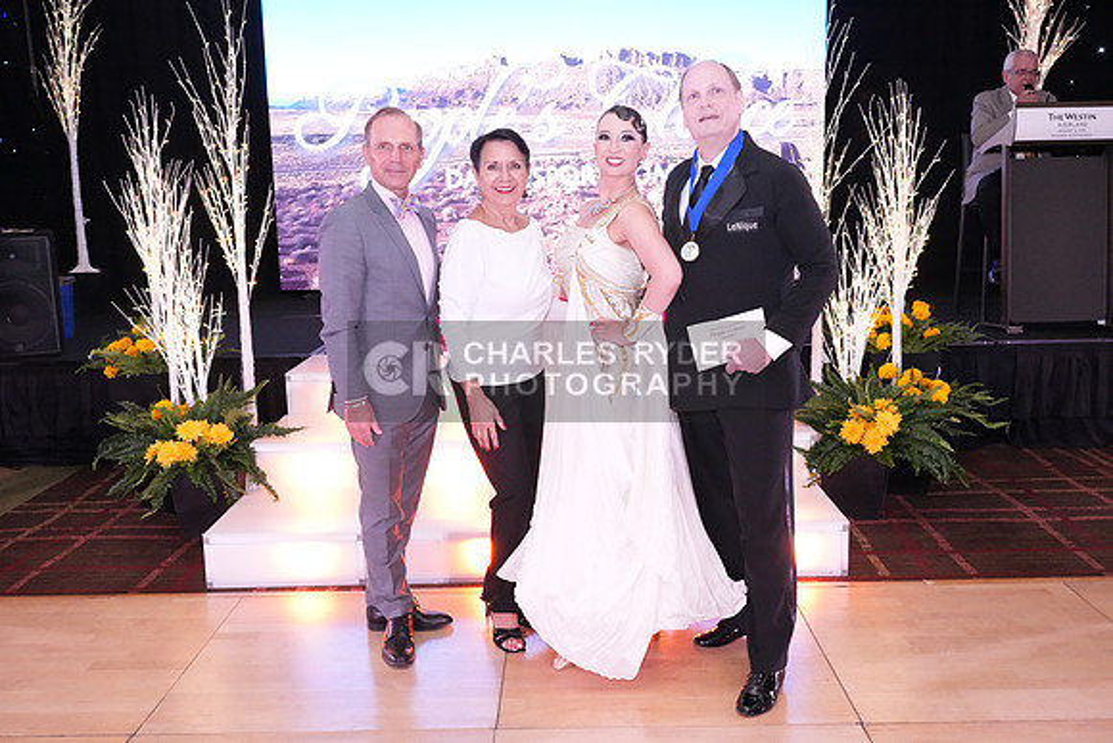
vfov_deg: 40.0
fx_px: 1020
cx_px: 556
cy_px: 372
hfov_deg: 57.2
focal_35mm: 33
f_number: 7.1
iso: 8000
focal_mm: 33
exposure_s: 1/250
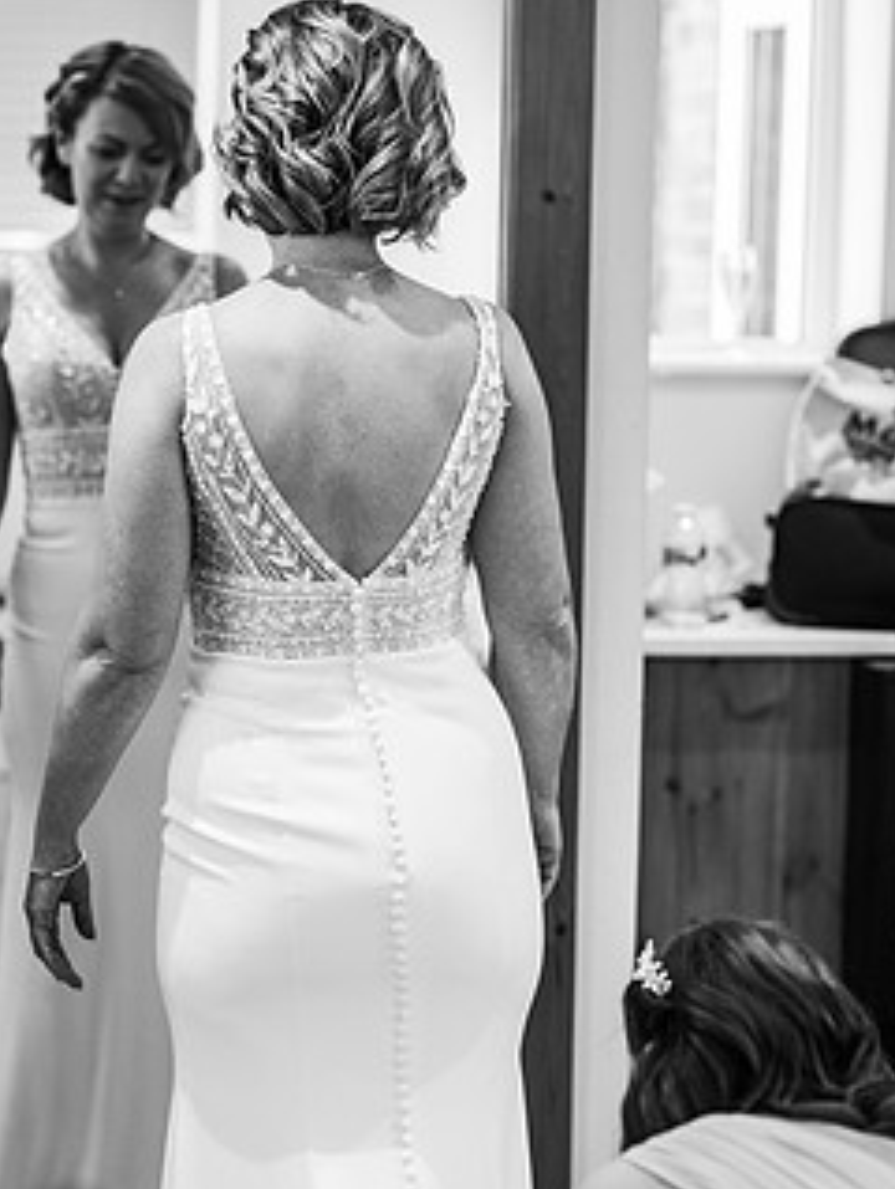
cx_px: 393
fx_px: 3957
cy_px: 731
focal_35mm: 115
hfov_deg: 12.9
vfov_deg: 17.1
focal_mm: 85
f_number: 3.2
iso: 1000
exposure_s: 1/200
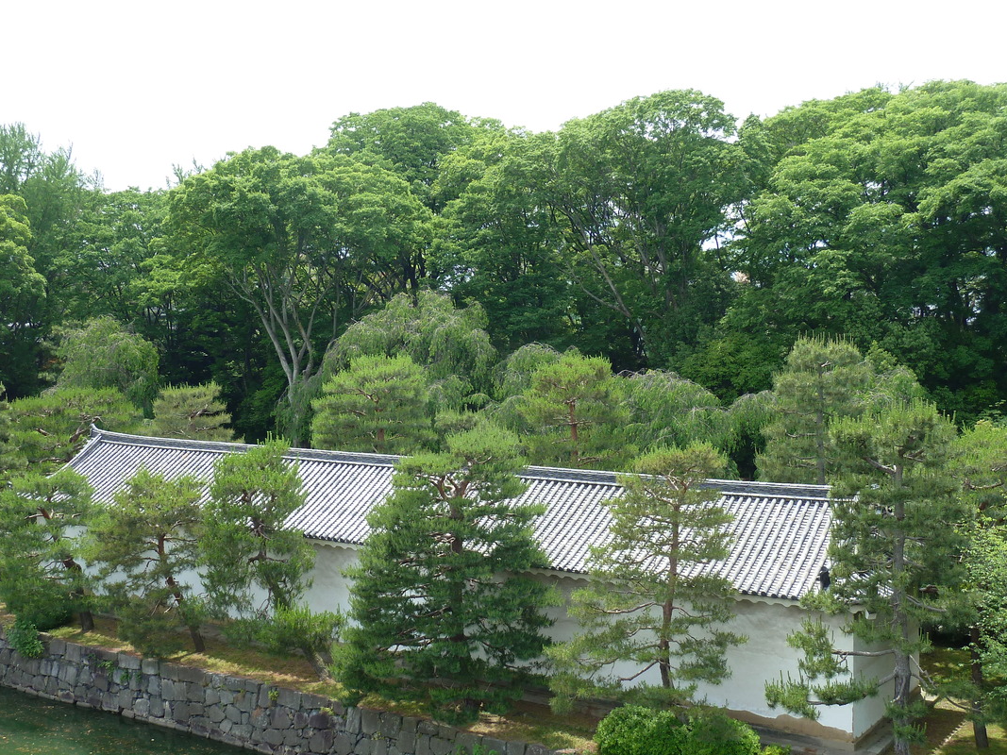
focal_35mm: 45
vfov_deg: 32.2
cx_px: 475
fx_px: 1309
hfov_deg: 42.1
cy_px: 410
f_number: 4
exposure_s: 1/160
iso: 80
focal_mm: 6.5
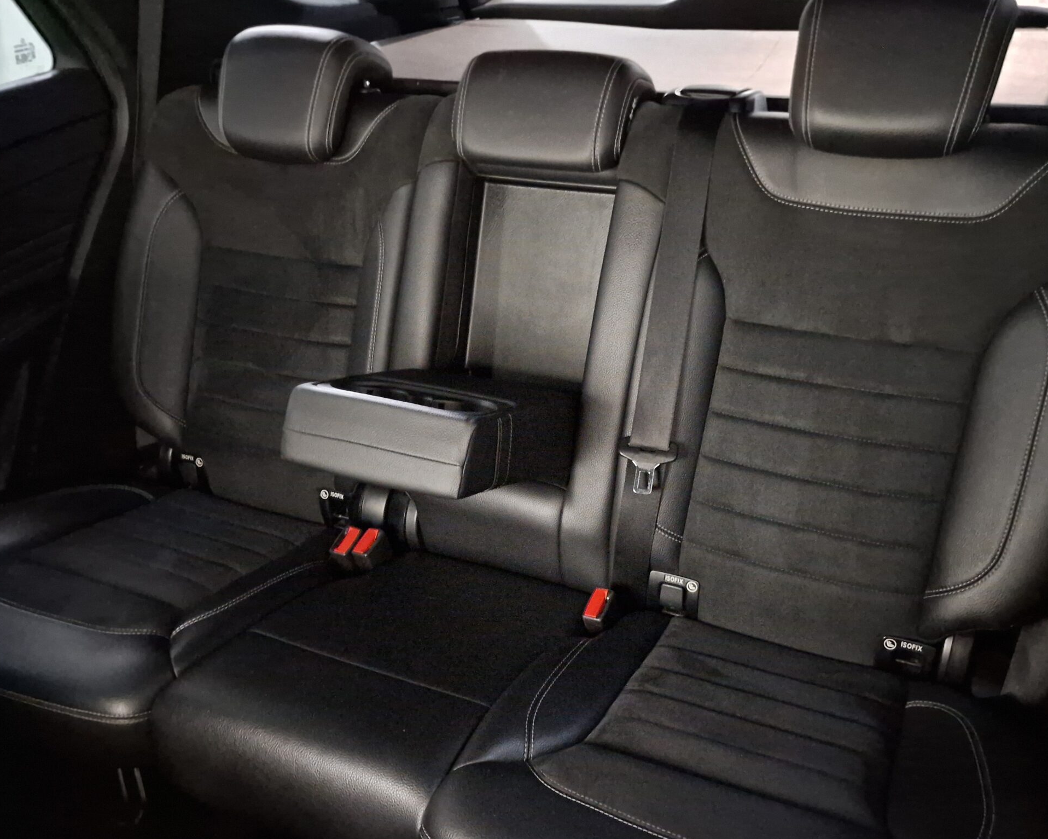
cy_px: 495
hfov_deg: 58.7
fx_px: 931
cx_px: 555
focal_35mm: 30
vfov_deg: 48.3
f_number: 1.8
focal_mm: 6.4
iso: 2500
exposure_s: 1/10
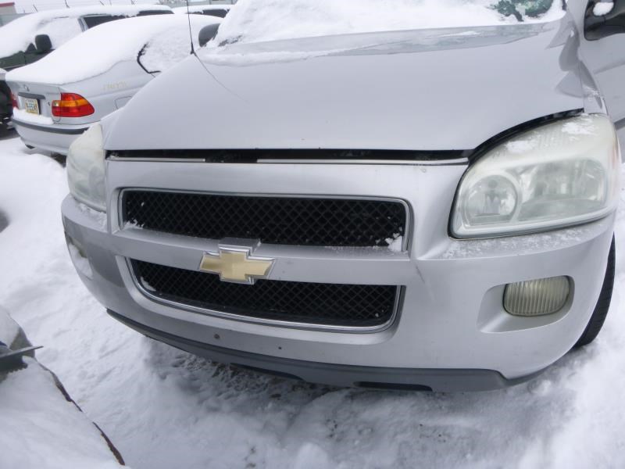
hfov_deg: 69.4
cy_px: 234
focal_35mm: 25
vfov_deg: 54.9
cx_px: 312
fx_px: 451
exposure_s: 1/640
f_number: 3.9
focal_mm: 4.5
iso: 100
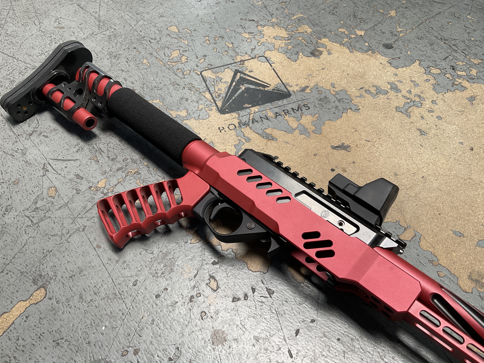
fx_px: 405
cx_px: 242
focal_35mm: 29
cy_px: 182
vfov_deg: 48.2
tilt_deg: -51.9
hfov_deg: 61.7
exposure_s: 1/120
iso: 32
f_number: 1.8
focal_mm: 3
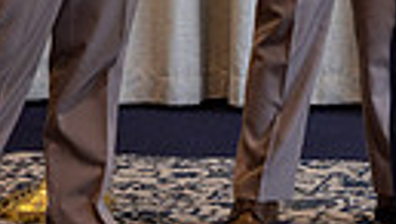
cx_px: 497
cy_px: -250
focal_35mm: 186
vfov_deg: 6.3
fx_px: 1956
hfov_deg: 11.3
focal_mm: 33.5
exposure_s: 1/125
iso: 200
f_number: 2.8
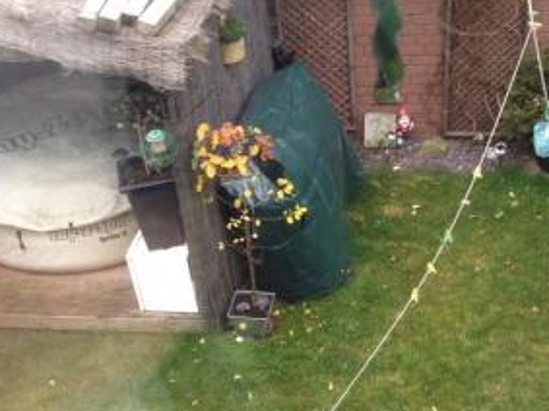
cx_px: 292
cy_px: 398
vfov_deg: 19.9
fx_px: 1141
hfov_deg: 27.0
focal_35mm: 72
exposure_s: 1/60
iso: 64
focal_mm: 4.28
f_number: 2.4
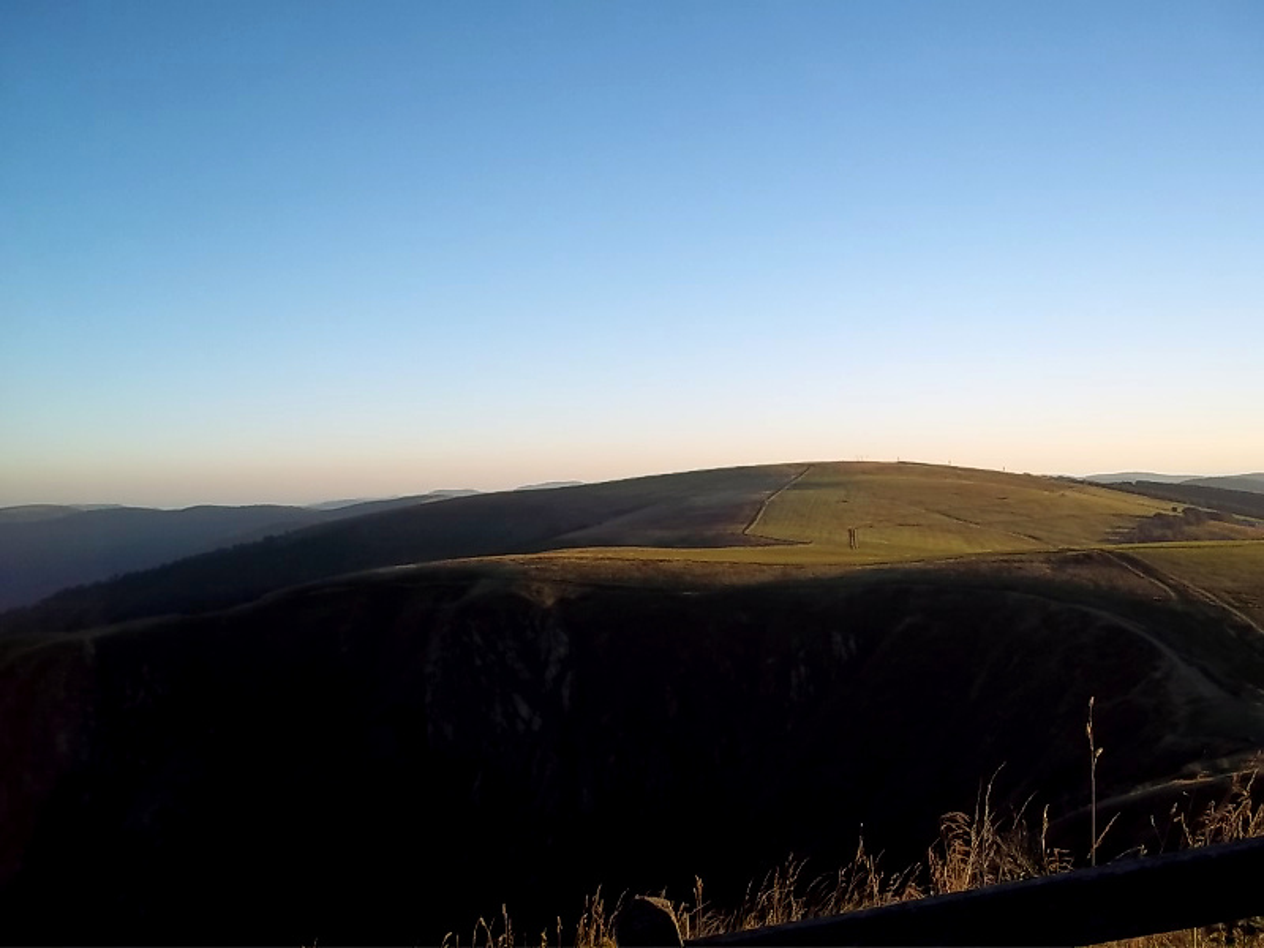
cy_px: 474
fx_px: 1315
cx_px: 632
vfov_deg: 39.7
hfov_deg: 51.4
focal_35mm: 36
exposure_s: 1/400
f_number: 3.1
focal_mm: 6.5
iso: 80
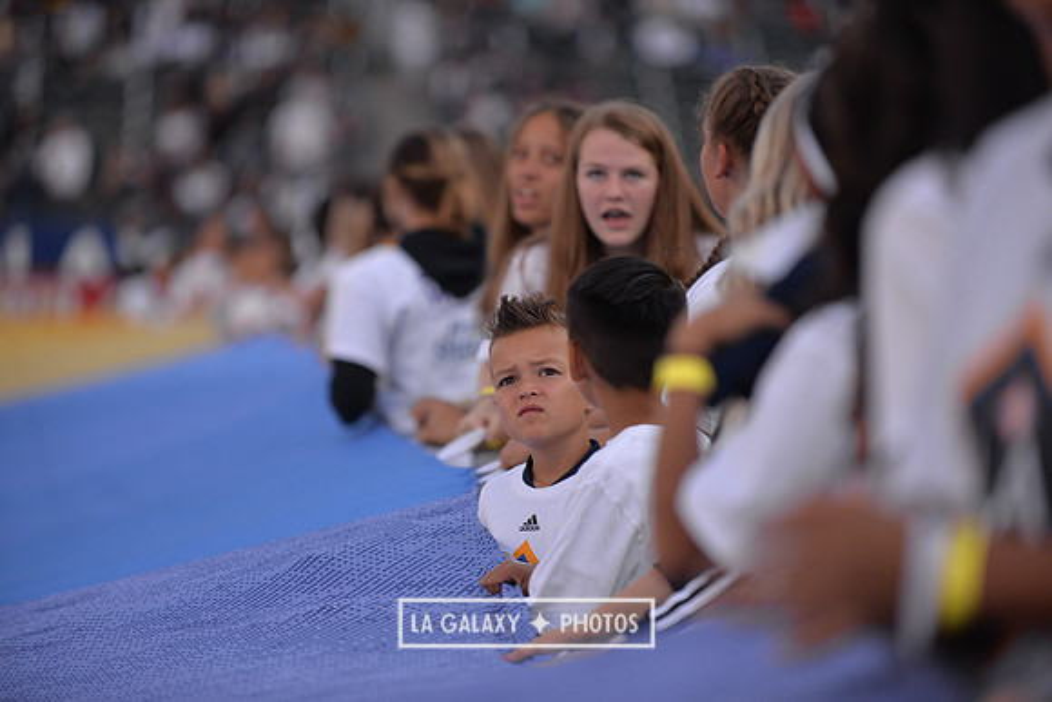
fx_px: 5846
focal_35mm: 200
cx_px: 526
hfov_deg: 10.3
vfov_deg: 6.9
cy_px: 351
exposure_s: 1/4000
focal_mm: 200
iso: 640
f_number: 2.8
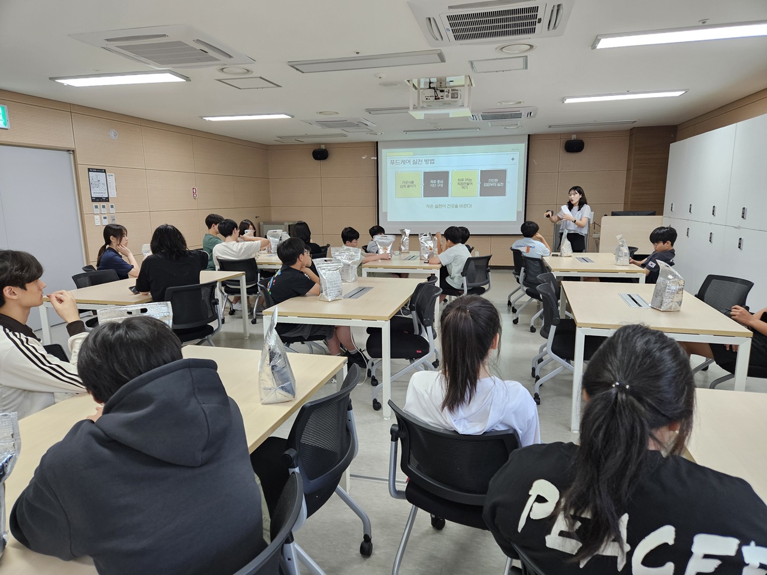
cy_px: 288
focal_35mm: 23
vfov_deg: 58.9
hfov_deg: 73.9
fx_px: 510
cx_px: 384
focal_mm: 5.4
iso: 200
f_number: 1.8
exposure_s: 1/120
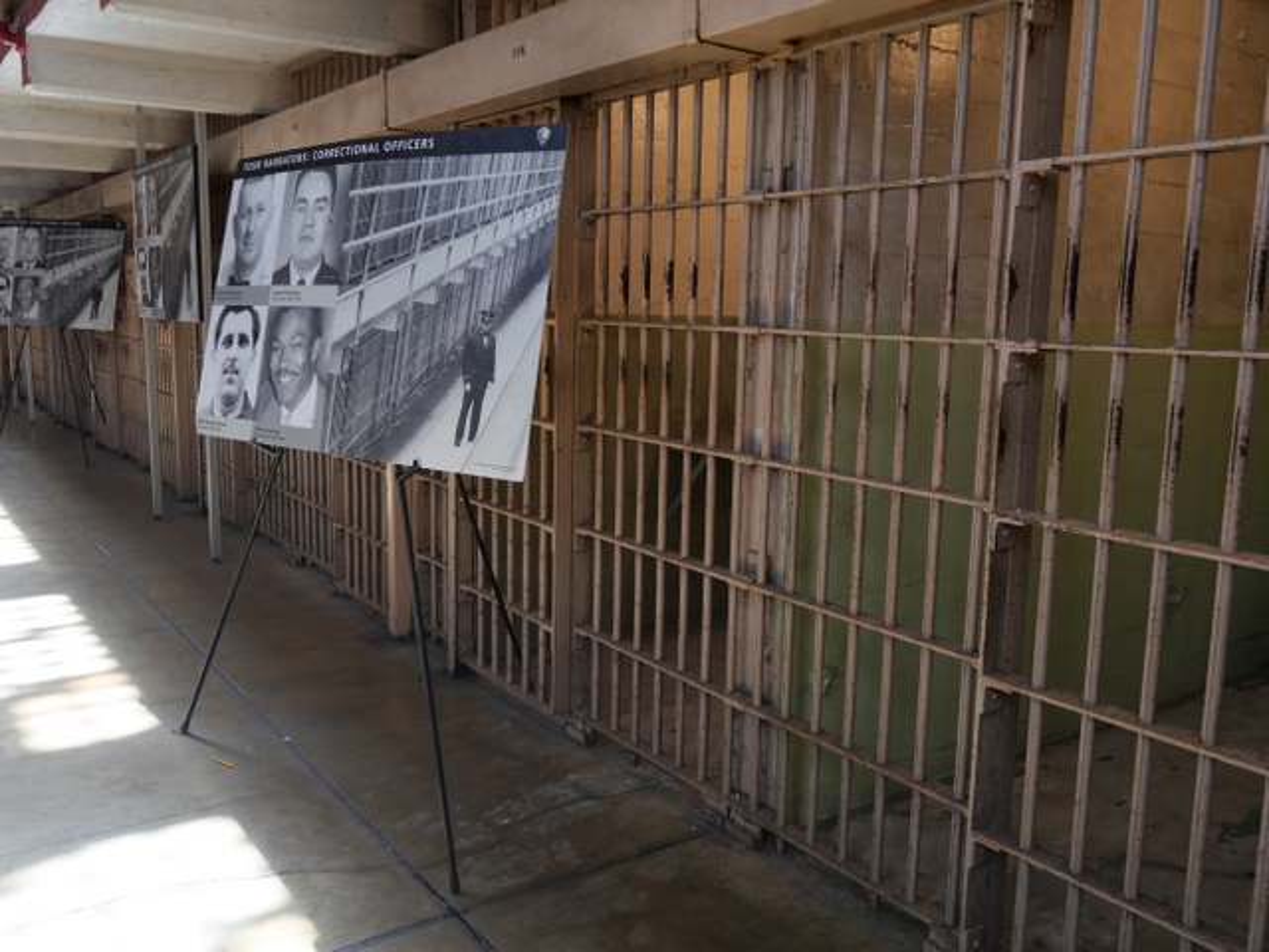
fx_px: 1100
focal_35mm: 30
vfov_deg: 46.8
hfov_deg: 60.0
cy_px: 476
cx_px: 634
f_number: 3.7
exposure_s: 1/60
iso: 400
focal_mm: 15
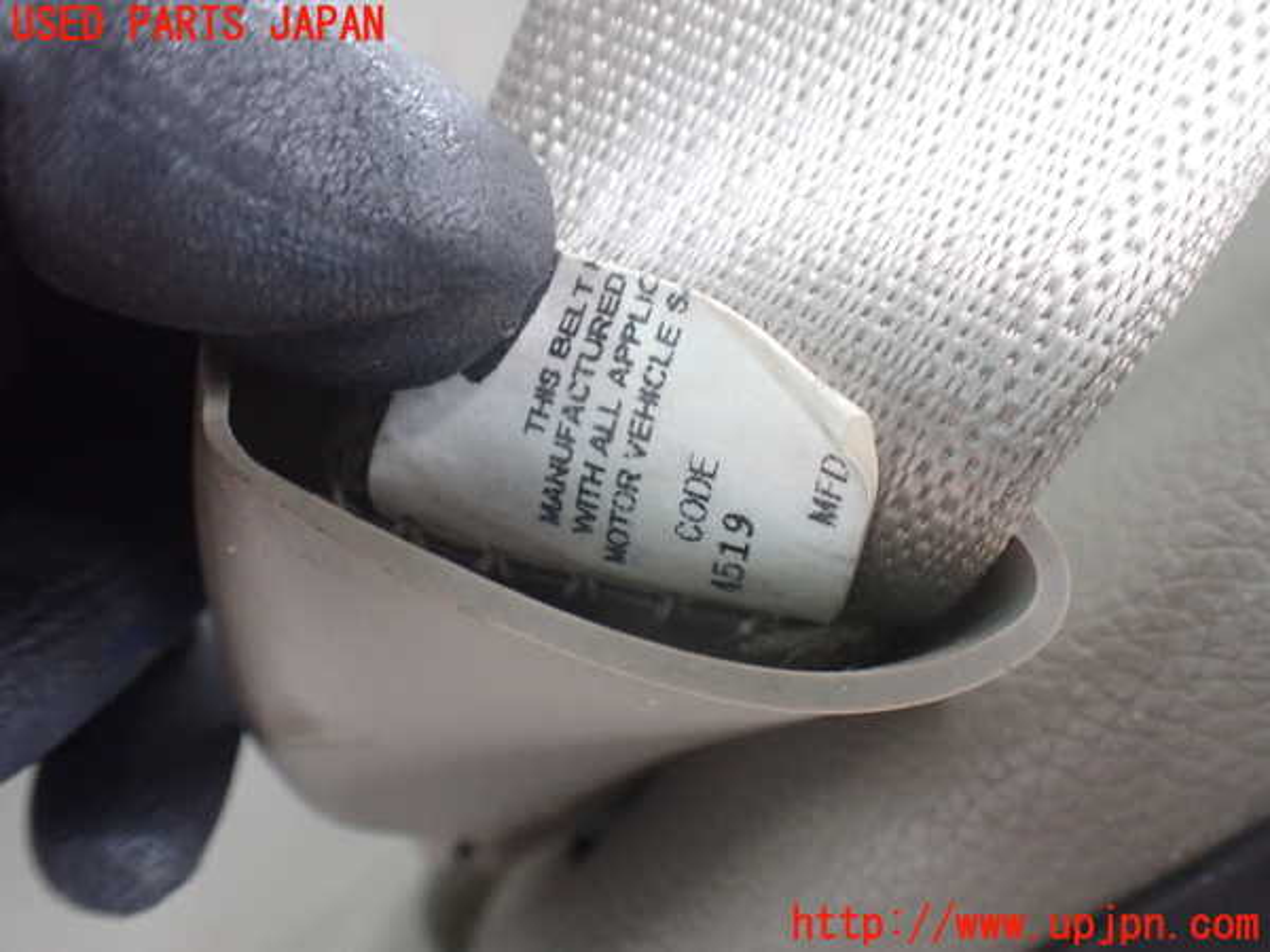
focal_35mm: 30
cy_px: 476
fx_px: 1101
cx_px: 635
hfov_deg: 60.0
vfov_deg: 46.8
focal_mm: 5.4
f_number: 2.3
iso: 800
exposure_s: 1/125
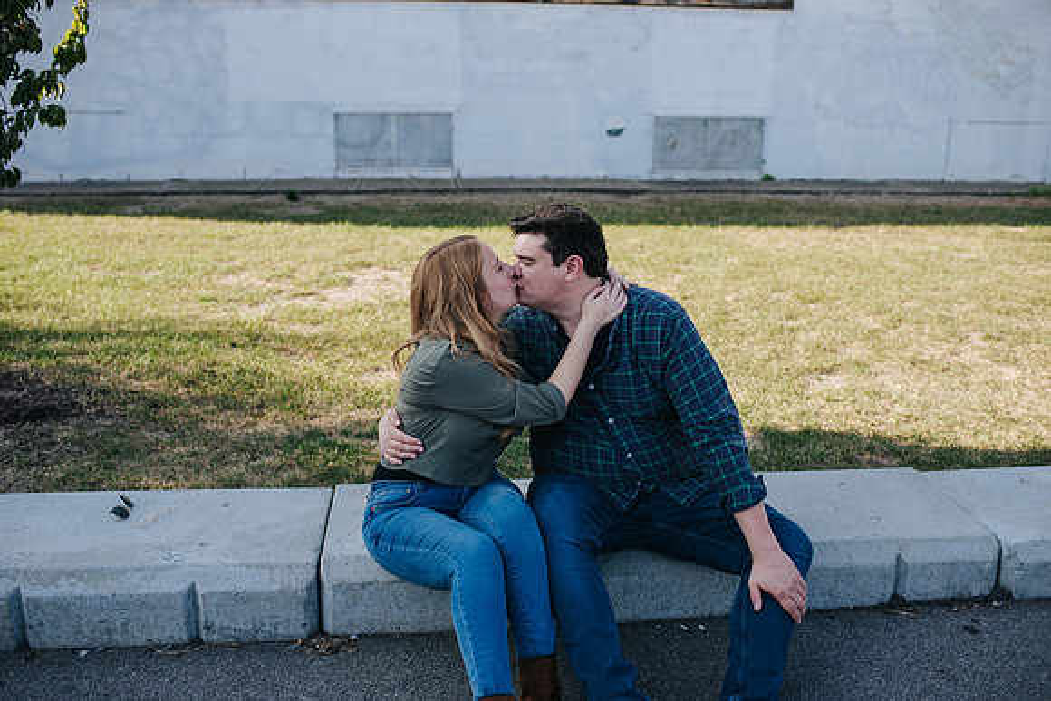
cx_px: 526
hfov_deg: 54.0
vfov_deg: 37.6
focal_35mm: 35
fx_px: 1031
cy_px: 350
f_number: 3.2
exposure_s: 1/640
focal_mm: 35
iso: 160
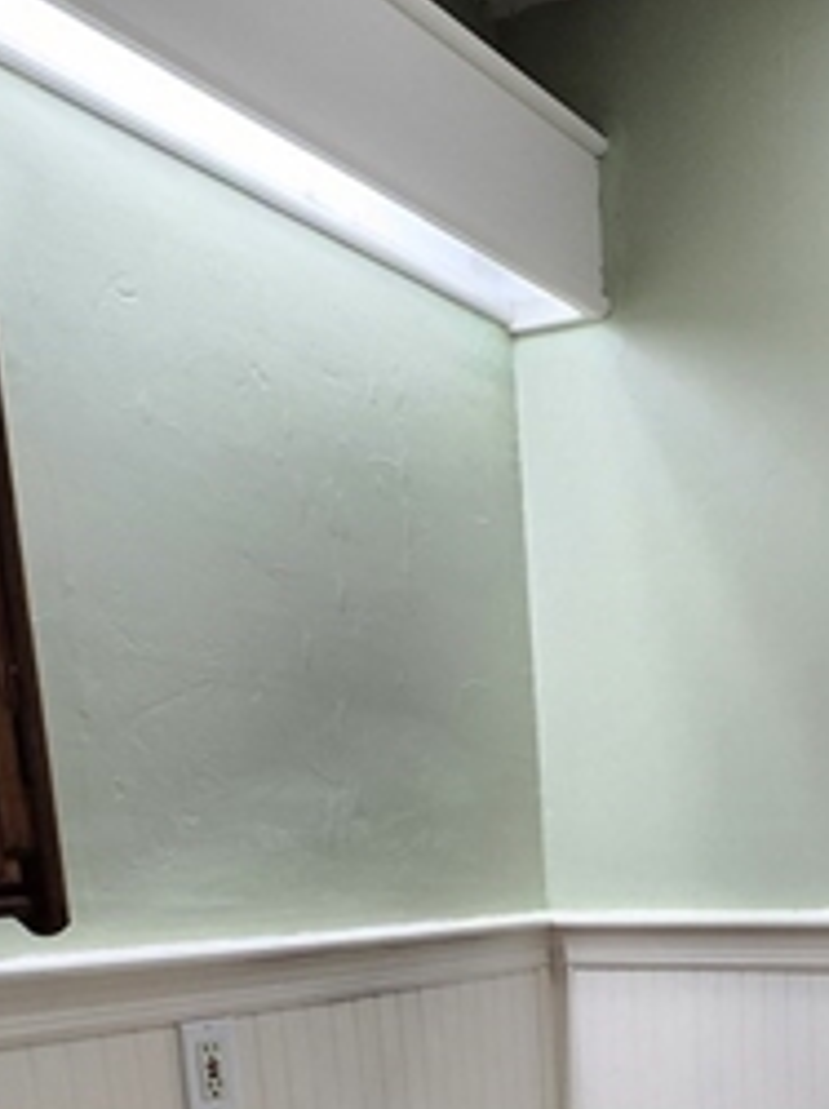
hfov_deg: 32.3
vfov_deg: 41.8
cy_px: 1060
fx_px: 1279
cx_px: 873
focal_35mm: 40
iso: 125
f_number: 2.2
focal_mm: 1.74
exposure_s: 1/60
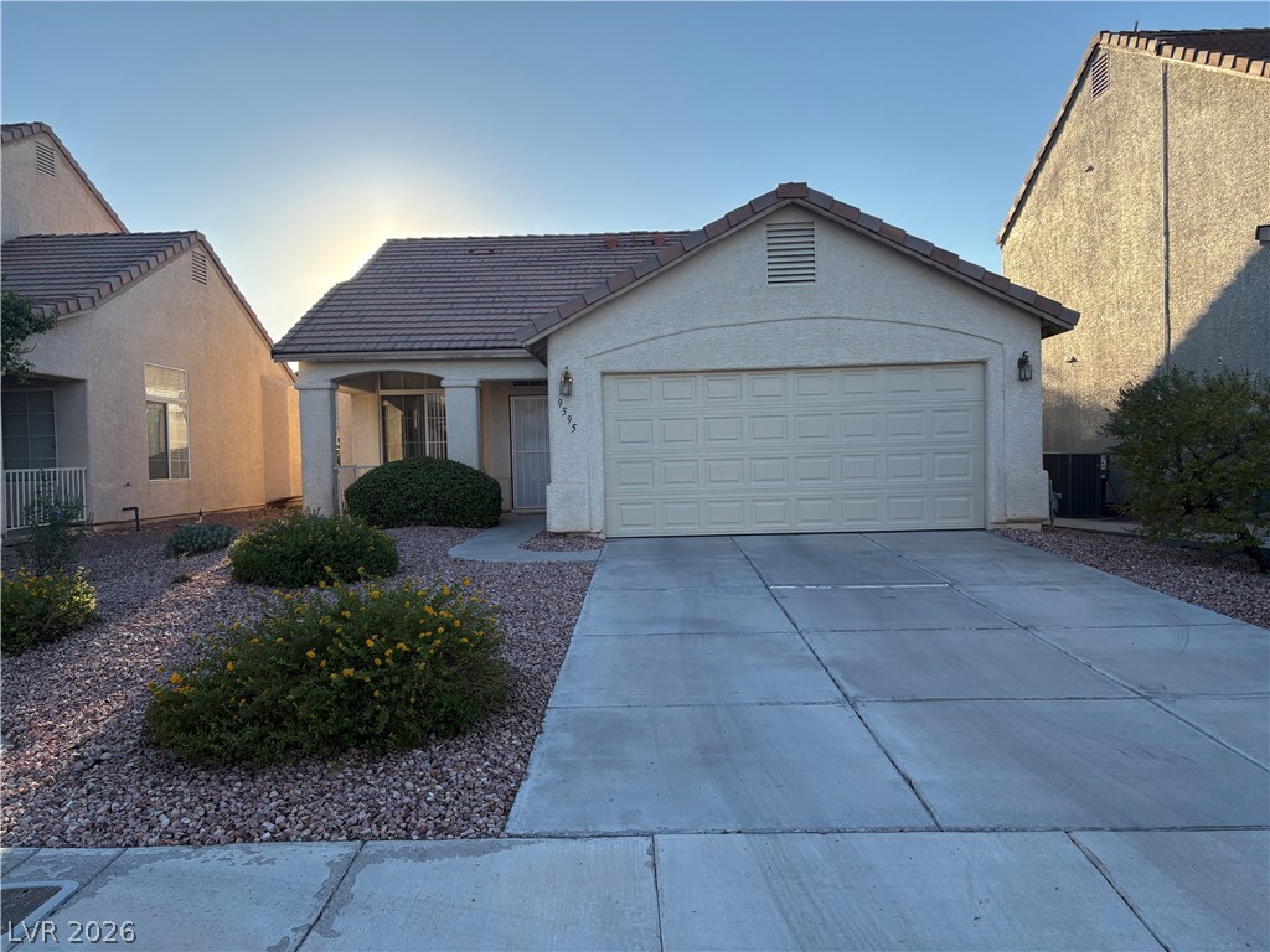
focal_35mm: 26
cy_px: 476
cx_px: 635
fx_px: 954
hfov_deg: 67.3
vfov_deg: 53.1
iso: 64
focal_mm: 5.96
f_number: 1.6
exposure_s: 1/2141
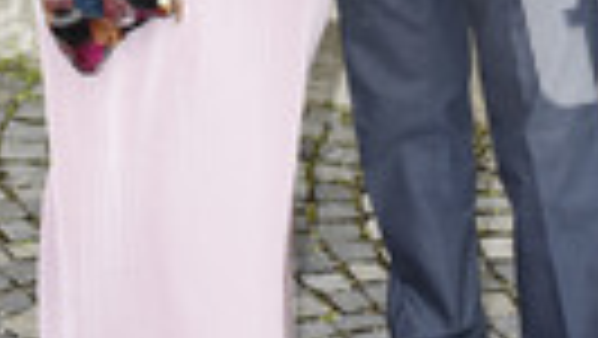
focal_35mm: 142
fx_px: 2253
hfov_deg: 15.1
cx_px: 342
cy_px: -225
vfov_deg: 8.3
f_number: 5.6
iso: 400
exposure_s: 1/125
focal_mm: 30
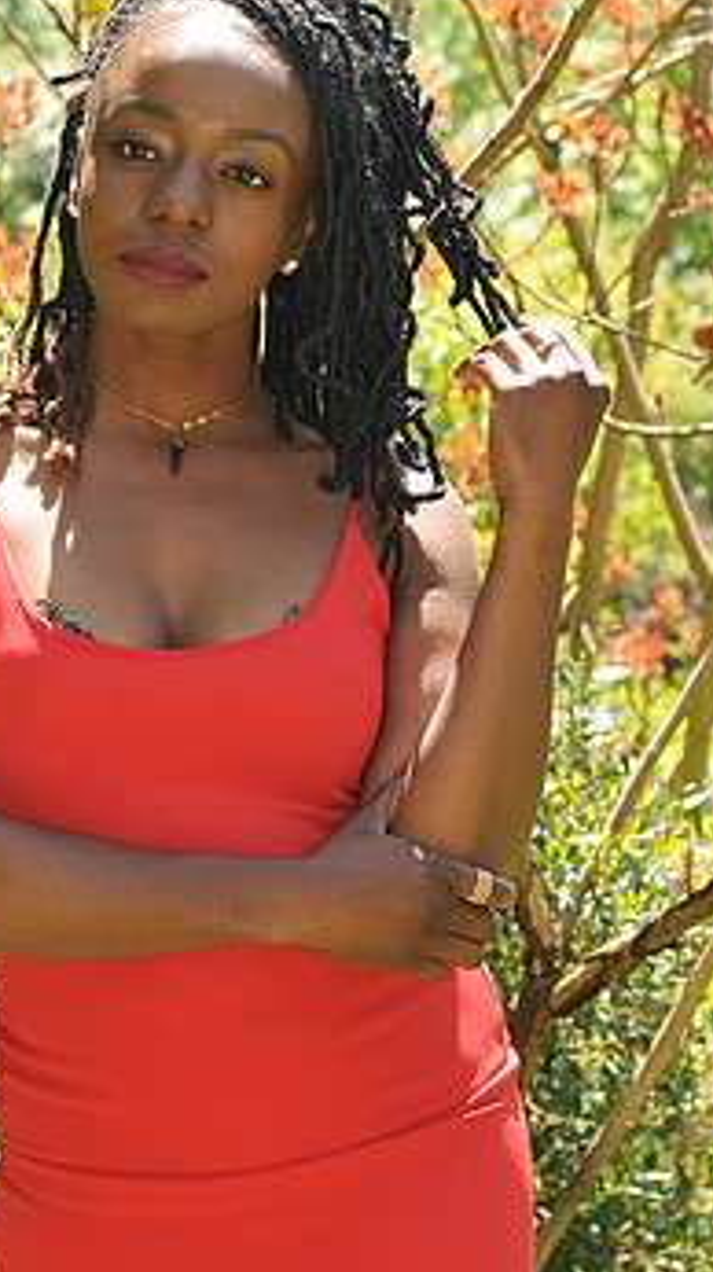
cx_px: 186
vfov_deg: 14.8
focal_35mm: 145
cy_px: 548
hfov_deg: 8.3
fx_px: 4881
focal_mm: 55
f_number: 6.3
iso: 250
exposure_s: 1/200
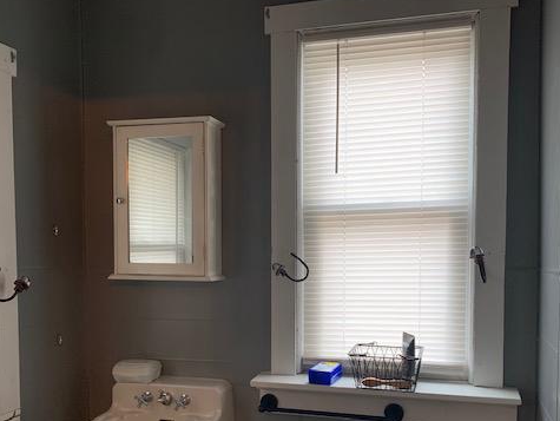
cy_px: 275
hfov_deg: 52.6
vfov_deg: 40.3
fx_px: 567
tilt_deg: -3.5
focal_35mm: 35
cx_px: 298
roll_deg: -1.1
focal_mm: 4.25
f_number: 1.8
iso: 50
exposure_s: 1/60
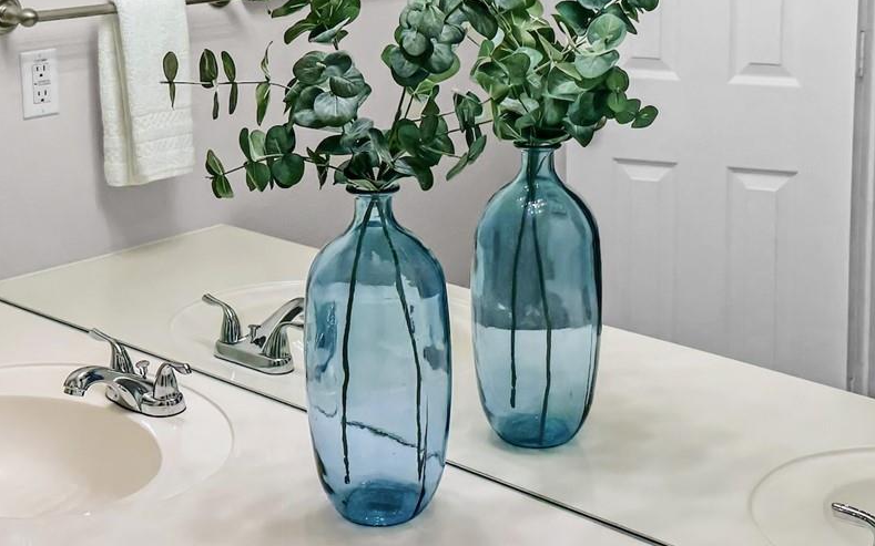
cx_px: 459
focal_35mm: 66
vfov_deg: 19.4
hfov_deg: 31.1
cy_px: 85
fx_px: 1574
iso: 125
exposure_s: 1/230
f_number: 1.8
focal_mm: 6.76
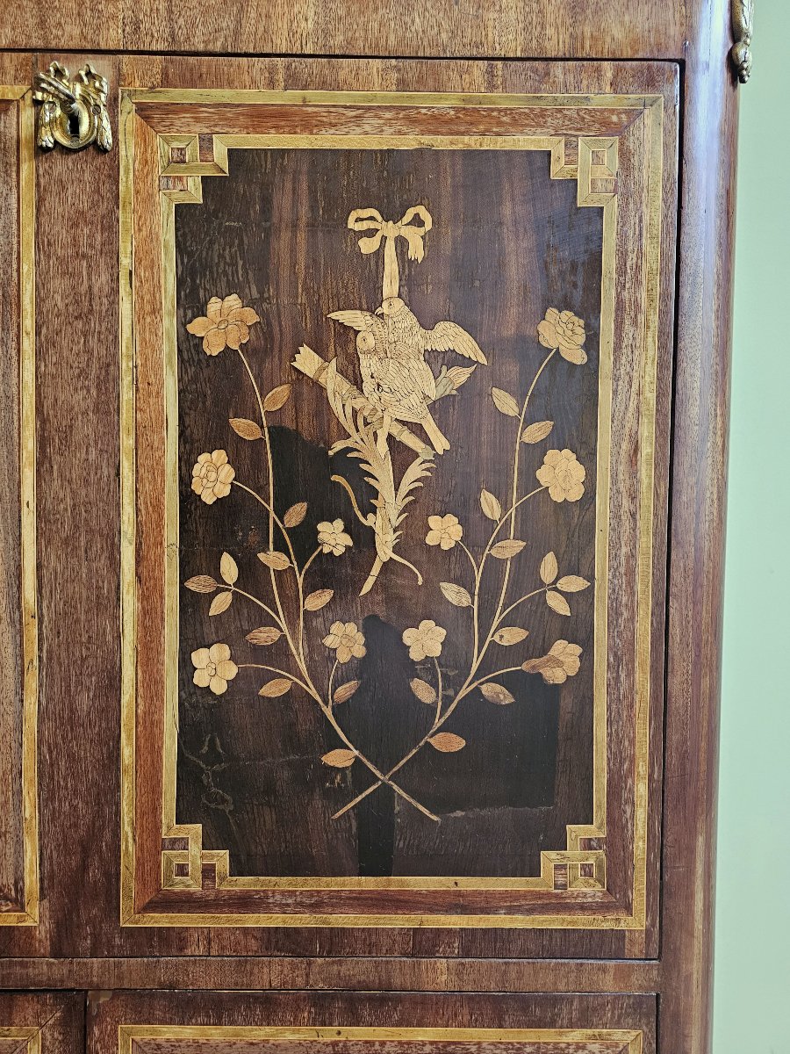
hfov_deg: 58.9
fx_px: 700
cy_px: 527
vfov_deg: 73.9
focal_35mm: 23
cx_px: 395
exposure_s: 1/100
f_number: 1.7
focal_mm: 6.3
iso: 800
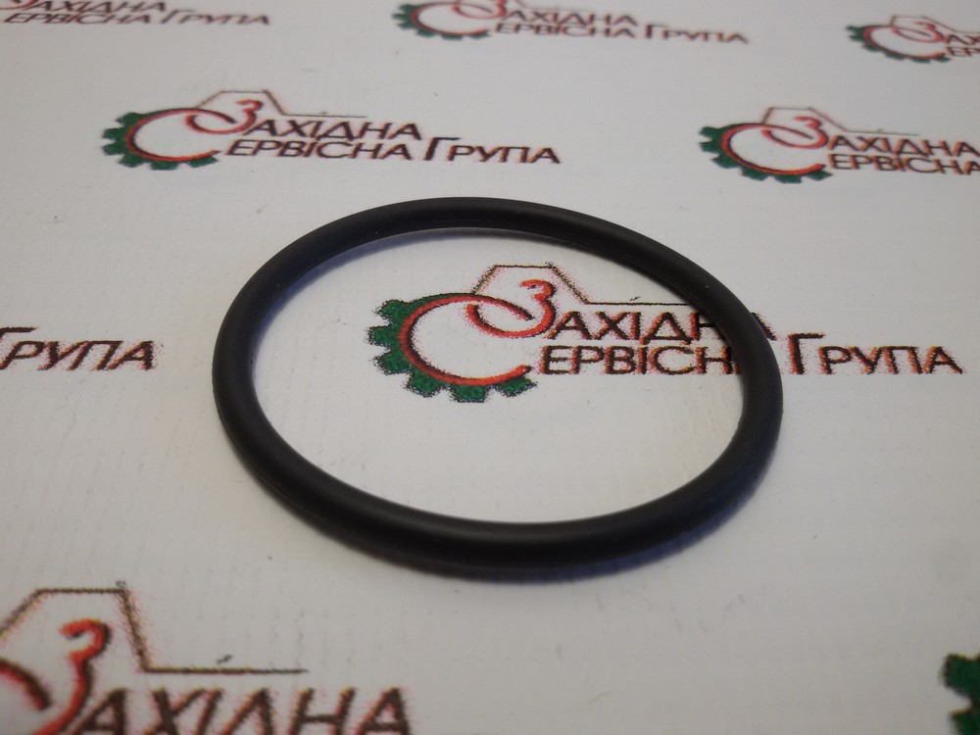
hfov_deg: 58.4
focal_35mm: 31
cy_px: 368
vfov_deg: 45.4
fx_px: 878
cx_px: 490
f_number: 2.4
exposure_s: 1/100
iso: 50
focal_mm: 2.93
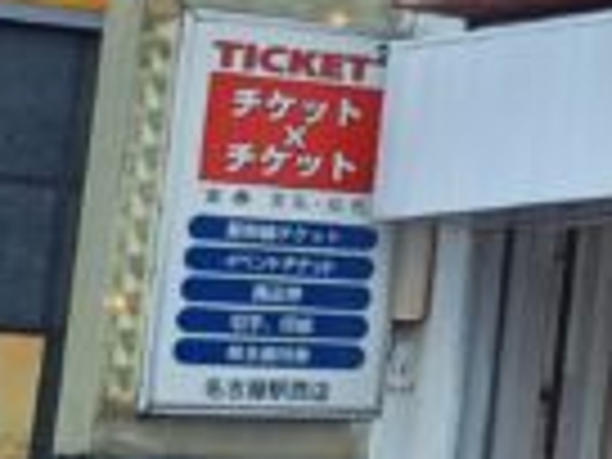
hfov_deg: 8.2
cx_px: 2079
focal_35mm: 188
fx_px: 3324
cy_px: -189
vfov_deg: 7.8
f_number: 1.7
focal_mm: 4.7
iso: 50
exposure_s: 1/144
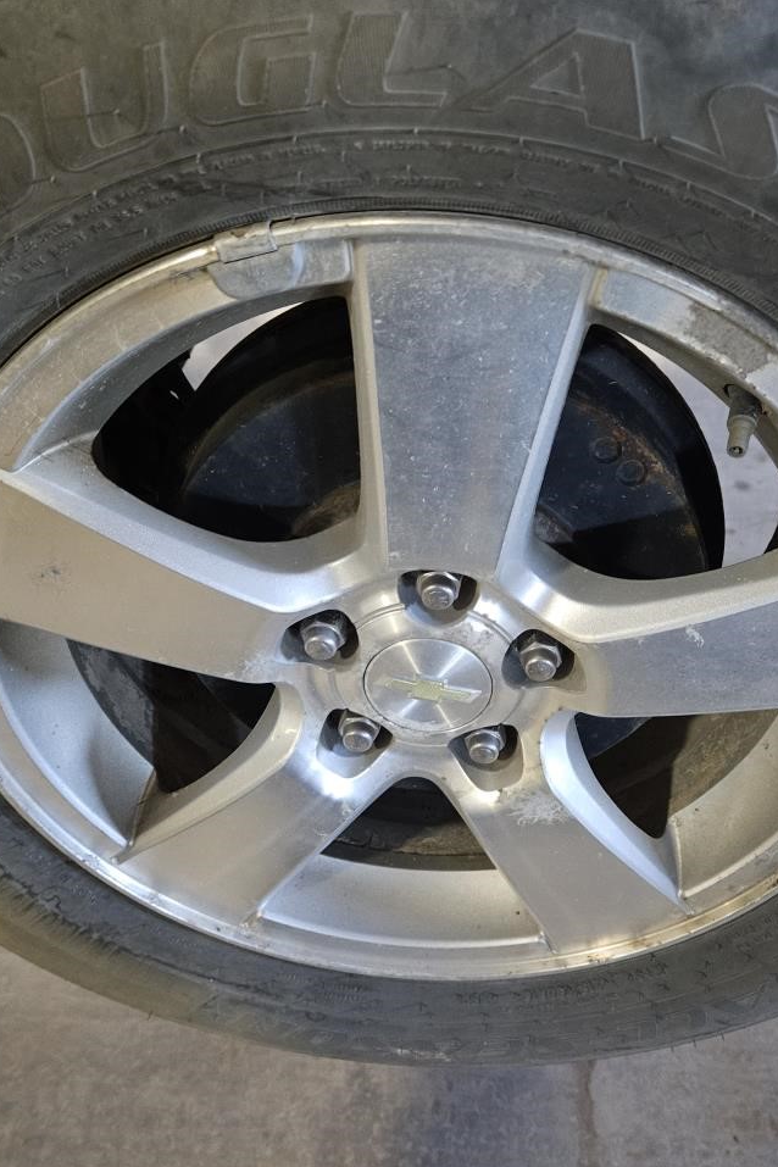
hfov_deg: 40.9
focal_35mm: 32
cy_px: 583
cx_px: 471
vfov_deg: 58.7
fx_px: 1037
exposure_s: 1/24
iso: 500
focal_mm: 5.4
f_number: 1.8
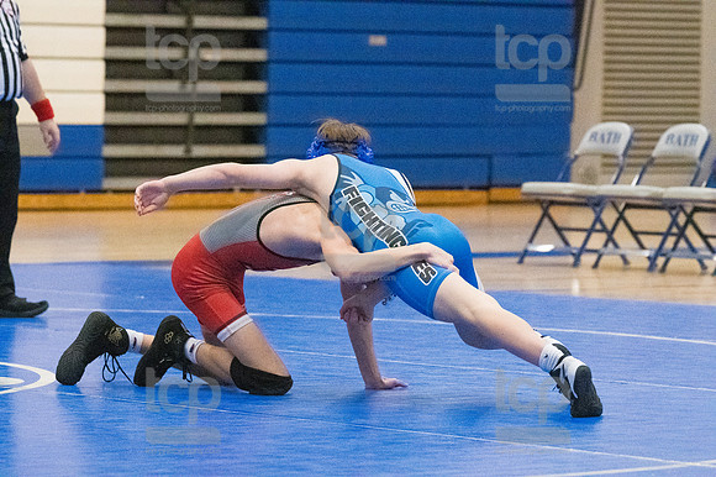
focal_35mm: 202
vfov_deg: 6.8
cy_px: 238
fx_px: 4015
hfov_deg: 10.2
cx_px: 358
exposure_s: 1/1600
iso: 10000
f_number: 4.5
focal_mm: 135
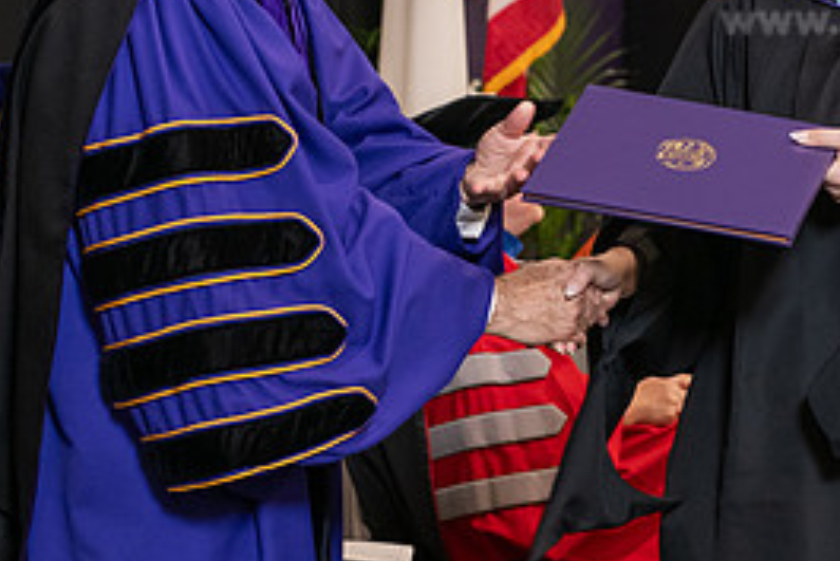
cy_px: 87
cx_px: 577
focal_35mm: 153
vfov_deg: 9.0
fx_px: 3572
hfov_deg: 13.4
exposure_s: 1/125
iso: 2000
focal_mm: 70
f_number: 5
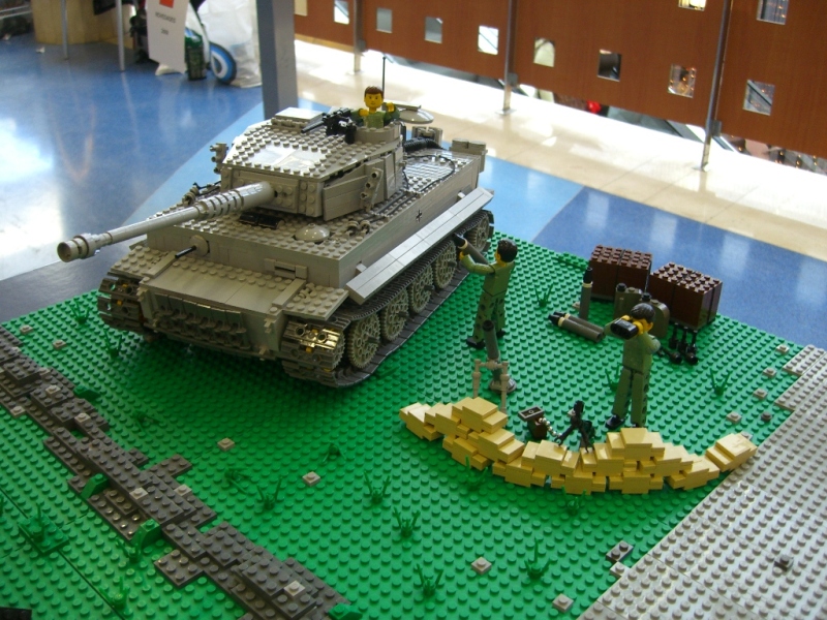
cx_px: 414
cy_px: 310
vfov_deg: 37.7
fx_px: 908
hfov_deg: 49.0
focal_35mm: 38
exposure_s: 1/30
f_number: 2.8
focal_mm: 7.9
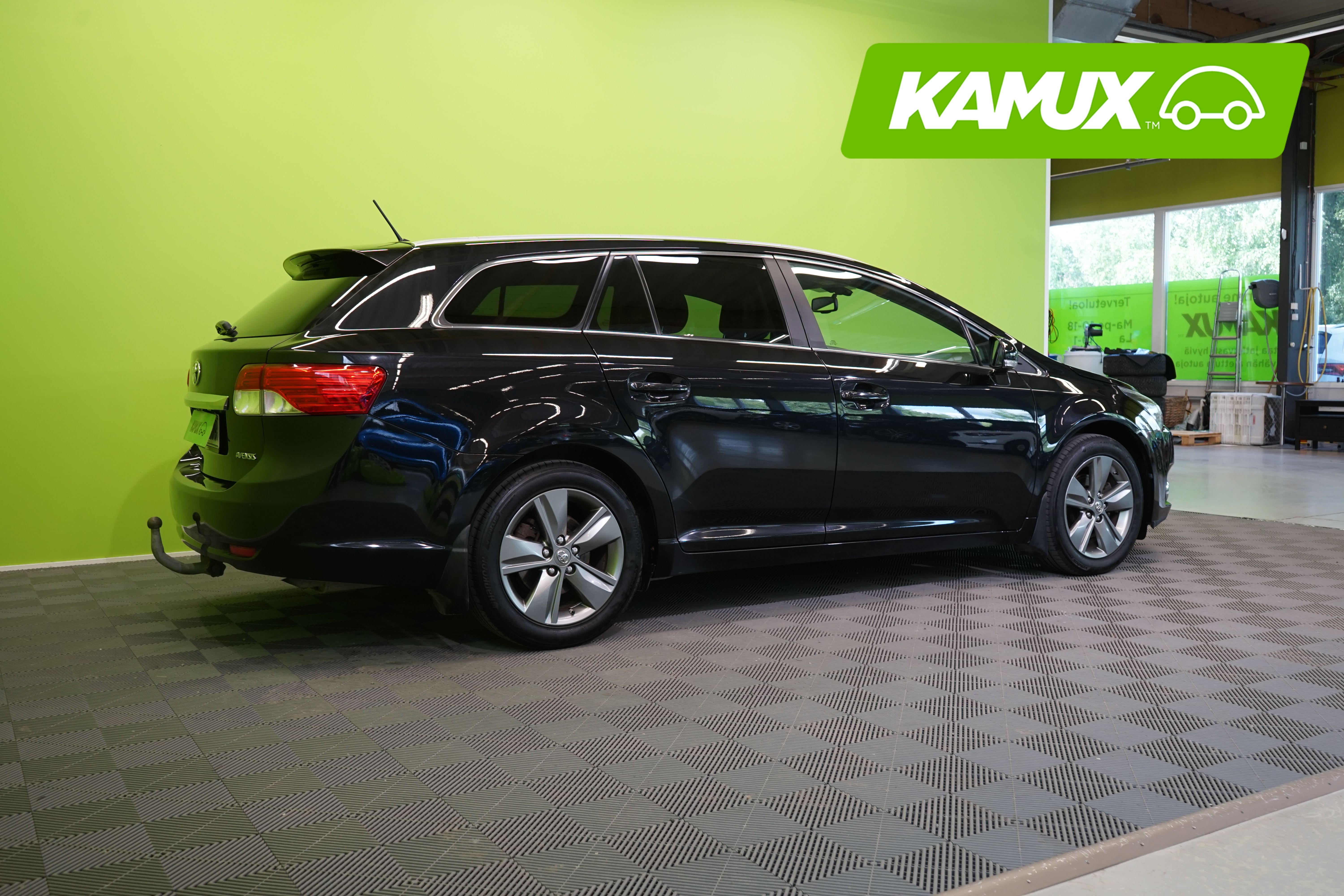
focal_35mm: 31
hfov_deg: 60.3
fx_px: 1157
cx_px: 672
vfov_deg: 42.3
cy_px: 448
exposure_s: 1/30
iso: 500
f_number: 5.6
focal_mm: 31
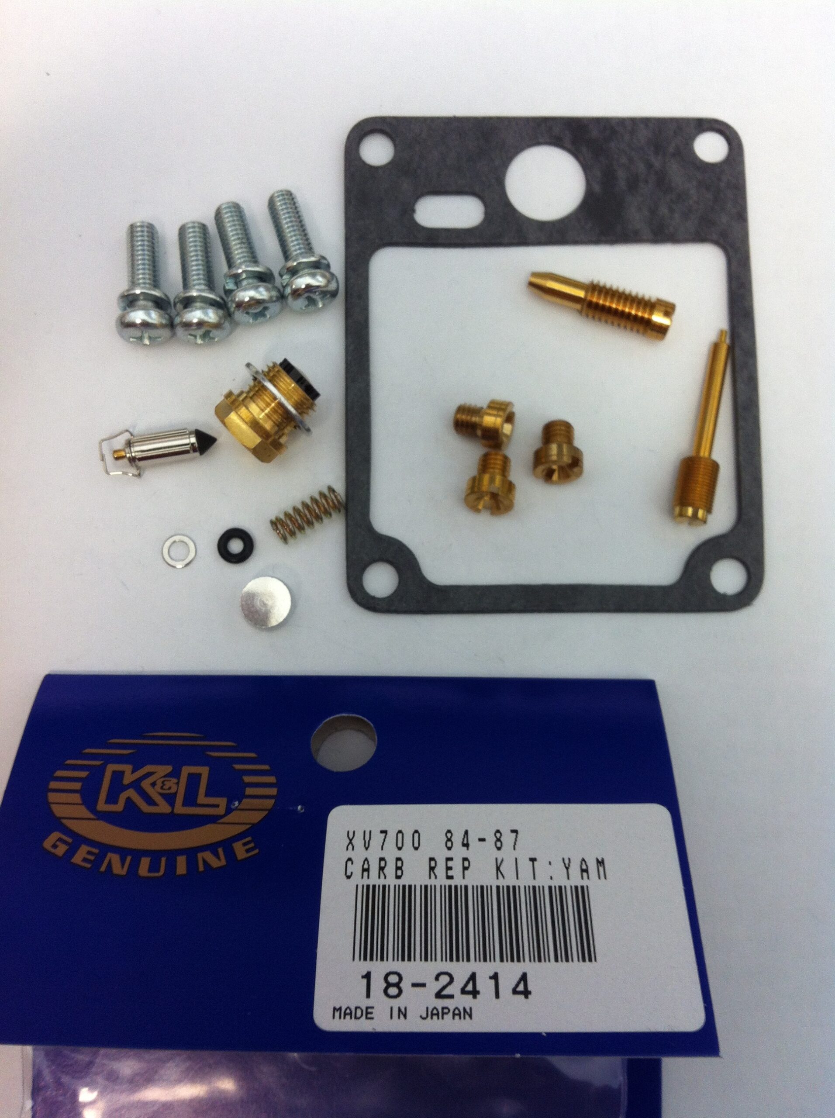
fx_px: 1129
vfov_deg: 52.7
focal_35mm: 35
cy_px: 559
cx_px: 418
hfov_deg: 40.6
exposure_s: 1/15
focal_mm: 3.85
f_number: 2.8
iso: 80
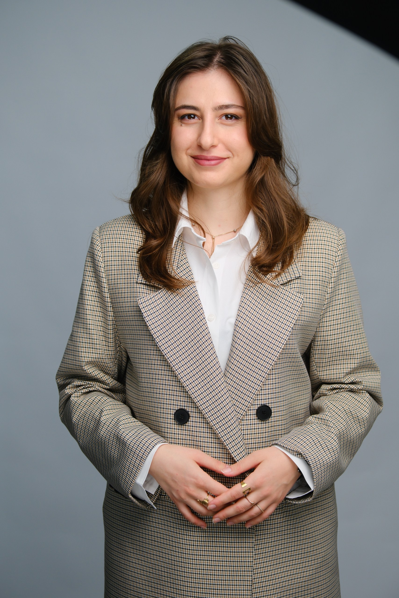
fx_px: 1247
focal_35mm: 75
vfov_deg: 27.0
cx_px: 200
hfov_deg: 18.2
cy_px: 299
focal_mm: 50
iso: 320
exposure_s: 1/160
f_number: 3.2
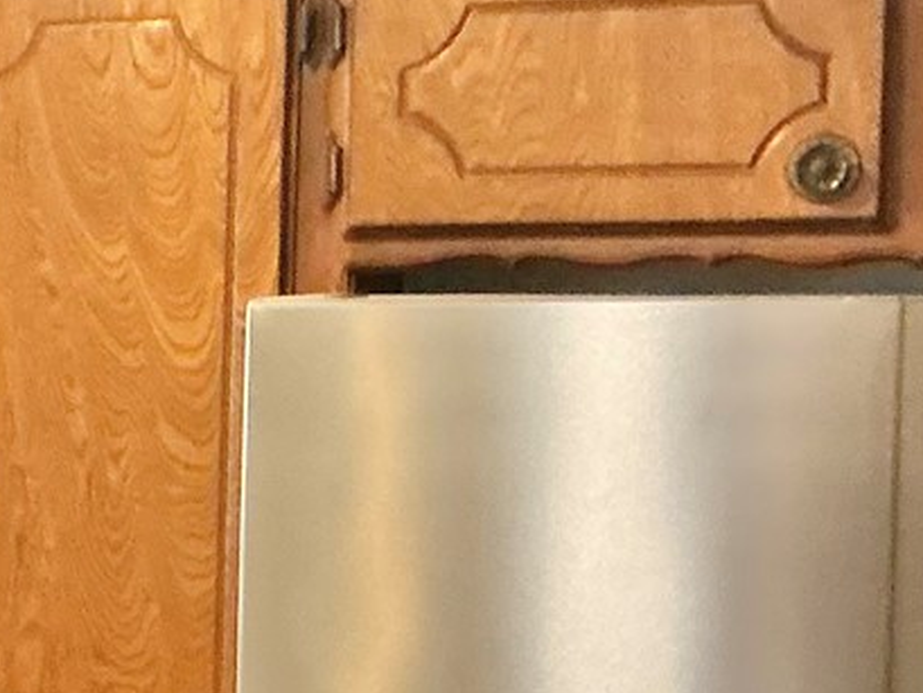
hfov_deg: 13.1
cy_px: 630
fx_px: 3627
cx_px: -749
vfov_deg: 10.8
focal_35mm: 136
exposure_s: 1/40
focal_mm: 3
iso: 250
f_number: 1.8
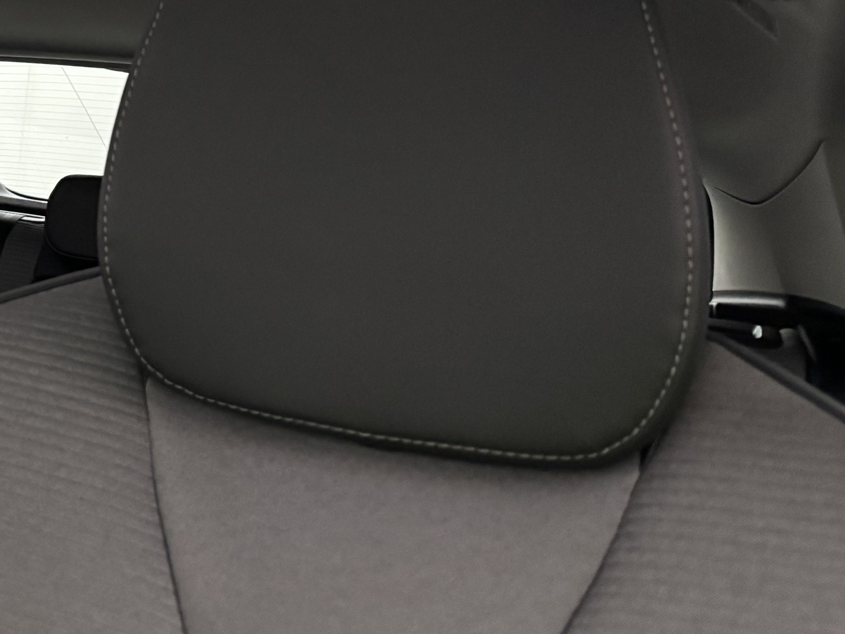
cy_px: -100
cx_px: -154
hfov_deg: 27.3
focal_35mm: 63
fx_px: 1538
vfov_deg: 21.8
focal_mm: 5.96
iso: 500
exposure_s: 1/25
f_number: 1.6
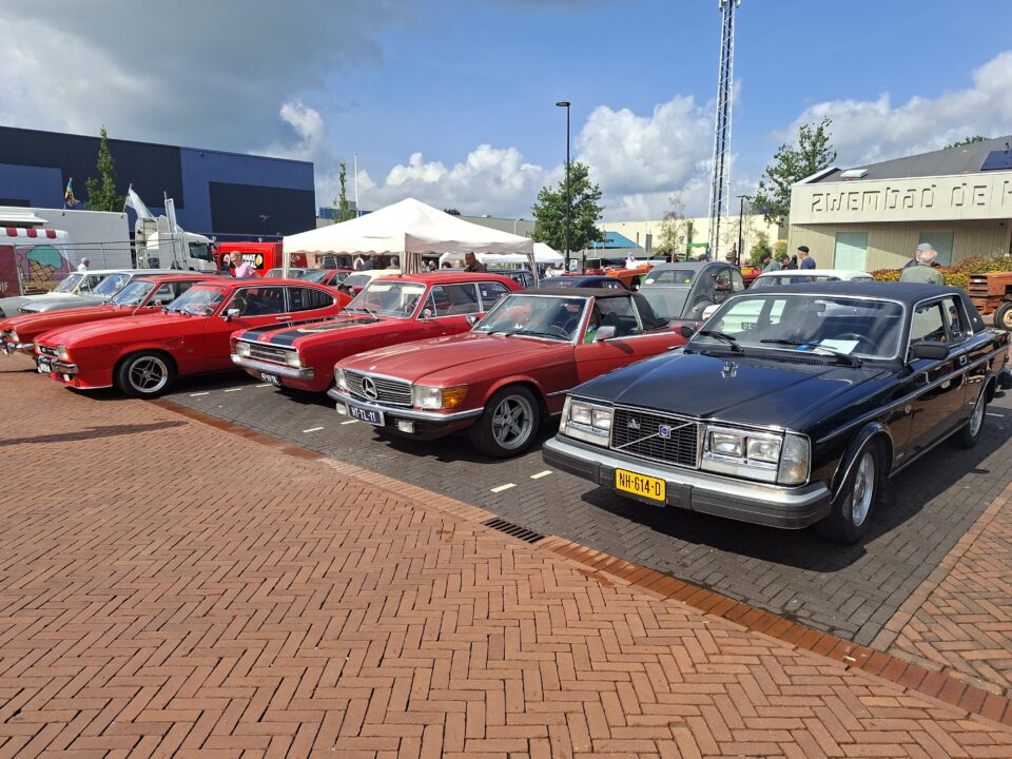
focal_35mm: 23
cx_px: 506
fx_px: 672
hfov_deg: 73.9
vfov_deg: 58.9
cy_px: 380
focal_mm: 5.54
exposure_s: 1/1815
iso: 40
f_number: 1.8
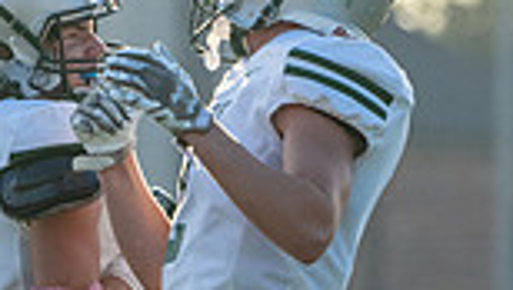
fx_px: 25450
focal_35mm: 1869
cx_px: 151
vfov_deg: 0.7
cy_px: 524
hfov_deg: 1.2
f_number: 8
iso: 1600
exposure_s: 1/1250
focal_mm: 400
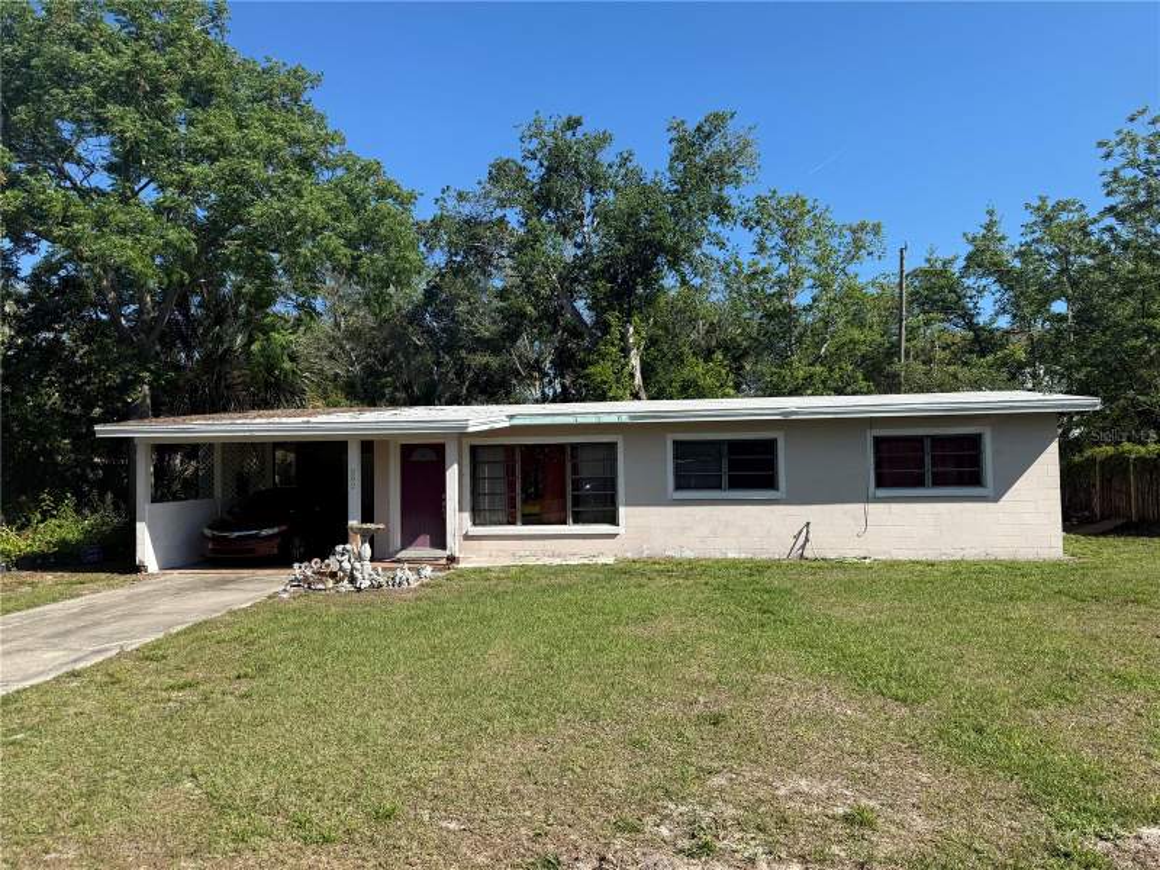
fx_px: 804
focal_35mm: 24
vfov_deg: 56.8
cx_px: 580
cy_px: 435
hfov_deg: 71.6
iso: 80
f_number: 1.78
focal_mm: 6.76
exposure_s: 1/3759
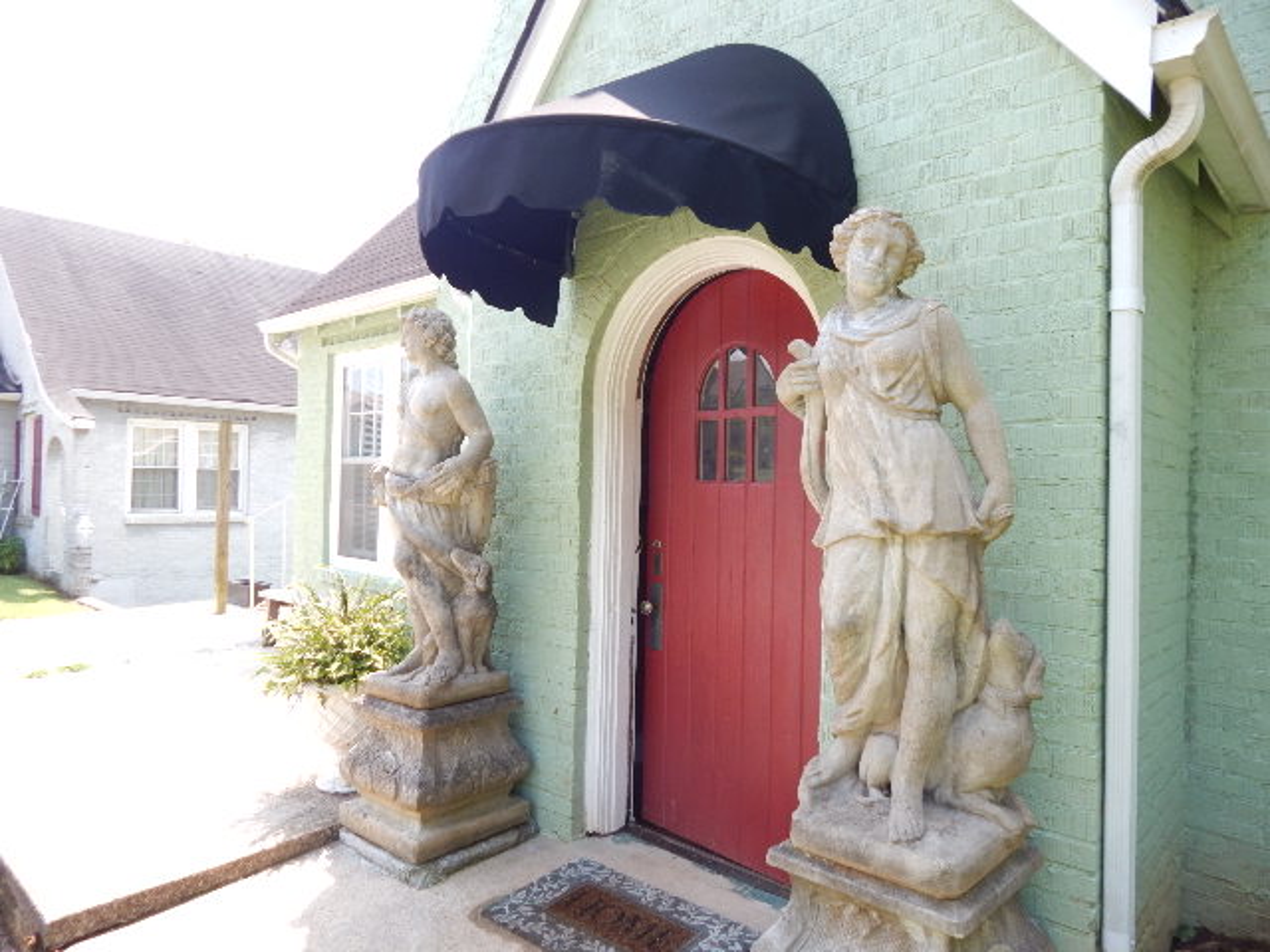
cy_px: 476
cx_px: 635
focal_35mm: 22
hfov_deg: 76.4
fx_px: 807
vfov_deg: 61.1
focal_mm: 4
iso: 125
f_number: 3
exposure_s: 1/250
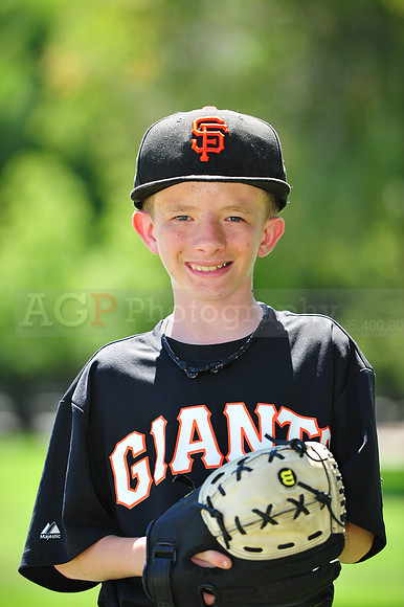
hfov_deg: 6.9
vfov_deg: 10.3
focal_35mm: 200
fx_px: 3370
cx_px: 202
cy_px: 304
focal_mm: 200
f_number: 4.5
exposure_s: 1/320
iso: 200
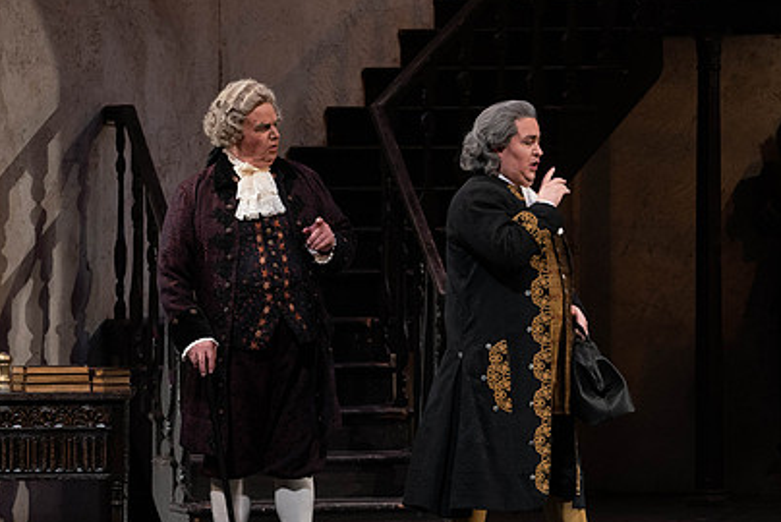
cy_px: 306
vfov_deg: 5.4
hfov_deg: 8.0
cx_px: 477
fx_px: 5579
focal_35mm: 257
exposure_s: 1/250
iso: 3200
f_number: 8
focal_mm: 179
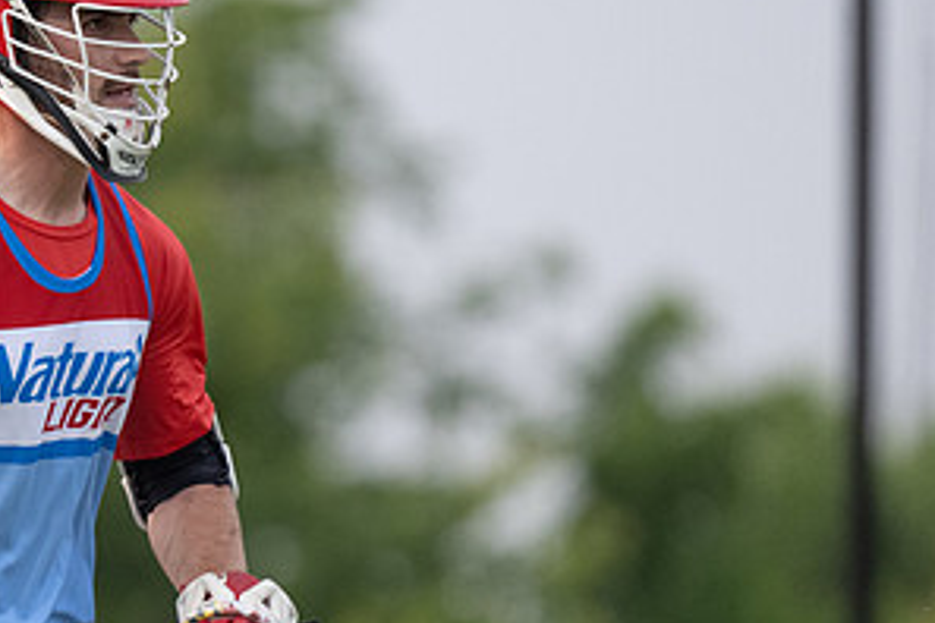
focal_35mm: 1243
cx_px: -154
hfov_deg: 1.7
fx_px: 32281
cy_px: 298
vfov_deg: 1.1
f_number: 5.6
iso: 2200
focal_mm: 500
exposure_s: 1/1000
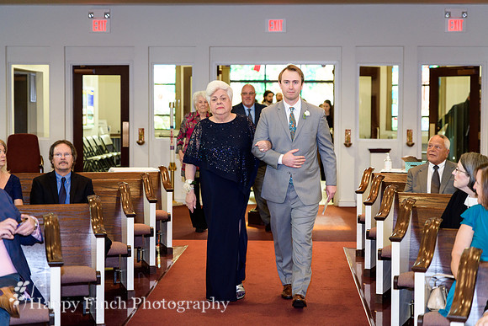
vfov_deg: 19.5
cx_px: 244
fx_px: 949
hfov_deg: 28.8
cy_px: 163
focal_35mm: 70
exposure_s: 1/200
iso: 400
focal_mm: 70
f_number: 2.8
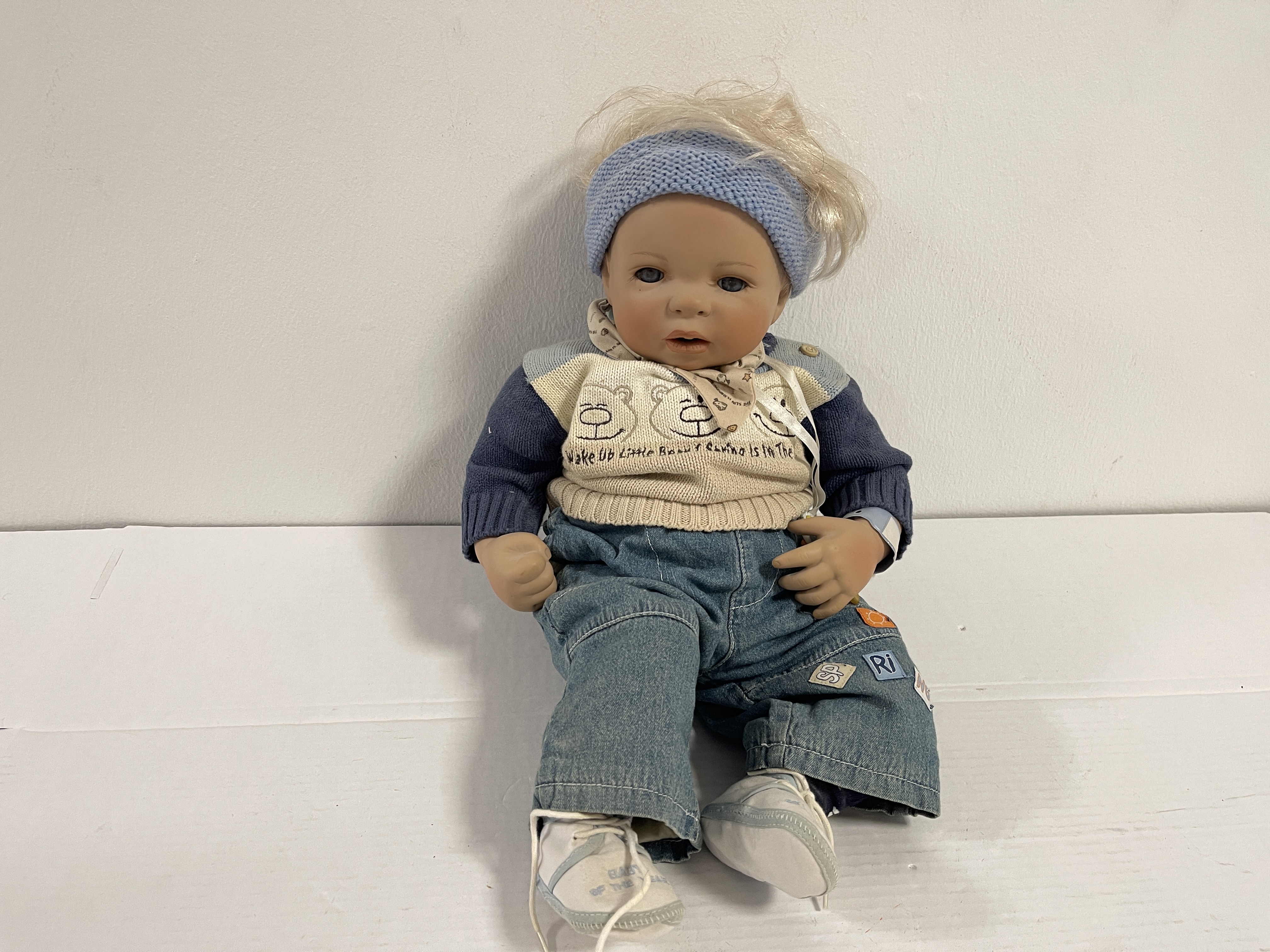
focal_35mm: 25
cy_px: 476
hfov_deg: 69.4
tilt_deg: -26.3
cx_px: 635
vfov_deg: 54.9
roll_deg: -2.3
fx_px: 917
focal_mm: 5.1
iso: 125
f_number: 1.6
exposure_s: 1/50
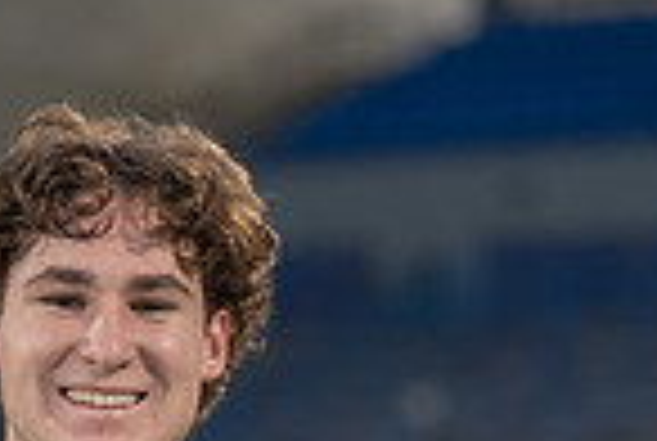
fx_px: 7991
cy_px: 842
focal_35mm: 437
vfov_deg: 3.1
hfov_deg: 4.7
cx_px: 14
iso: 800
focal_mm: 103
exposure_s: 1/500
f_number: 2.8
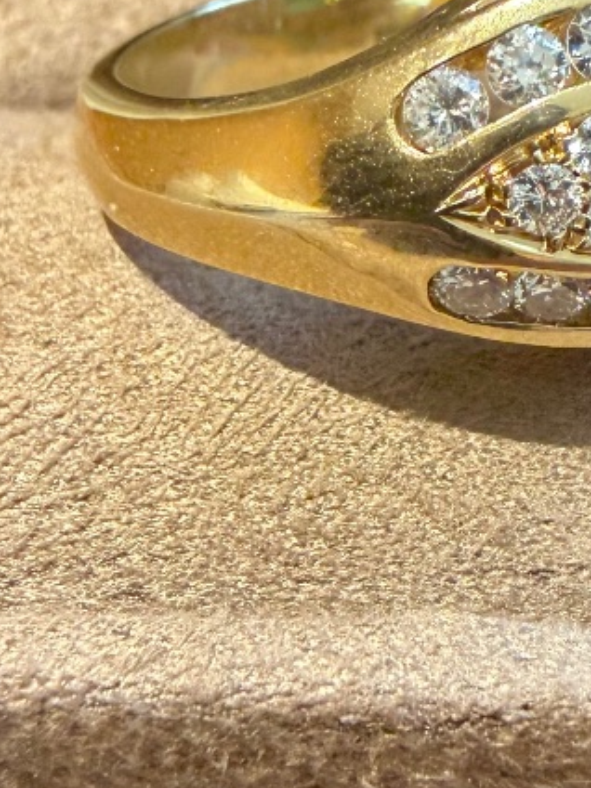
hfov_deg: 21.5
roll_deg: -4.2
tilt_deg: -34.6
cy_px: 229
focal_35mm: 68
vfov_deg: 28.3
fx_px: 1548
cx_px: 420
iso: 500
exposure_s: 1/50
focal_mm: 2.22
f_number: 2.2
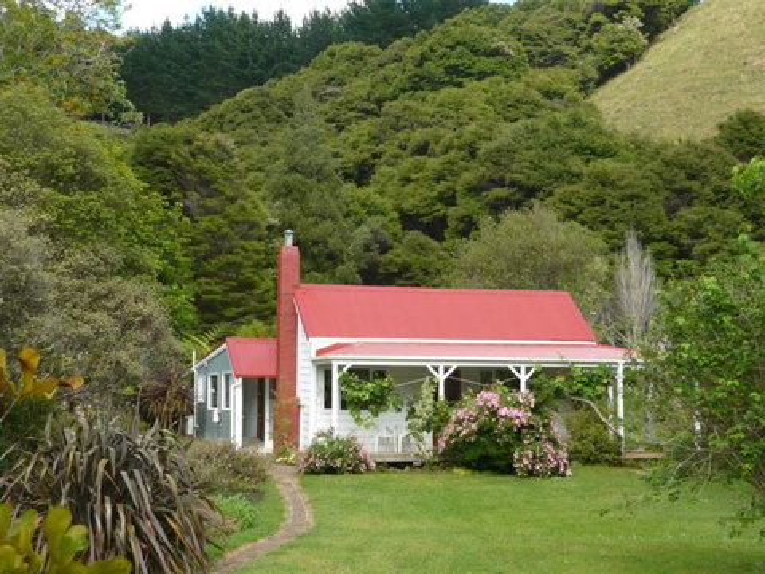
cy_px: 287
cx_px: 382
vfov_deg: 23.7
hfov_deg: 31.2
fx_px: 1370
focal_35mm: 62
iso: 100
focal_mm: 10.2
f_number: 3.7
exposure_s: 1/200
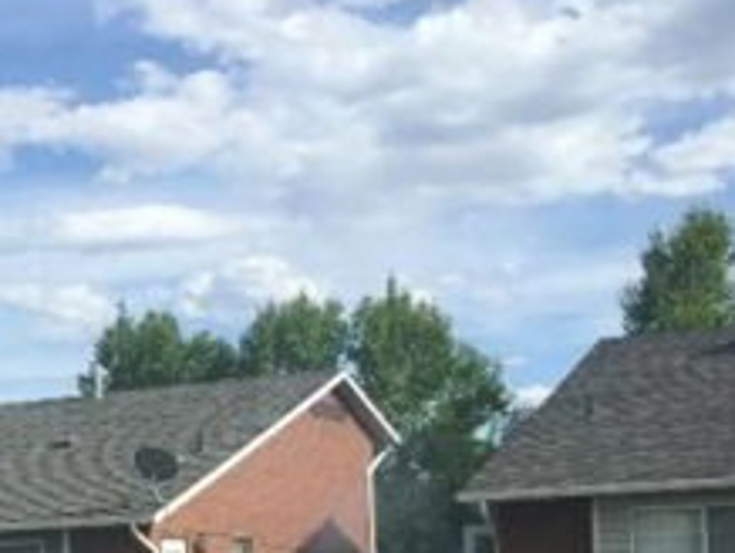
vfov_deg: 16.8
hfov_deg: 20.6
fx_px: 1807
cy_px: 614
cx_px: -270
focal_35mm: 85
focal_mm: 4.15
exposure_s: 1/1582
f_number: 2.2
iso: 32
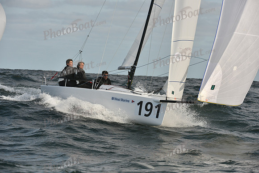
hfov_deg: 10.3
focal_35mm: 200
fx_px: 1439
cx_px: 130
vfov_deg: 6.9
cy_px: 86
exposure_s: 1/1000
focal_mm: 200
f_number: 8
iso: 320
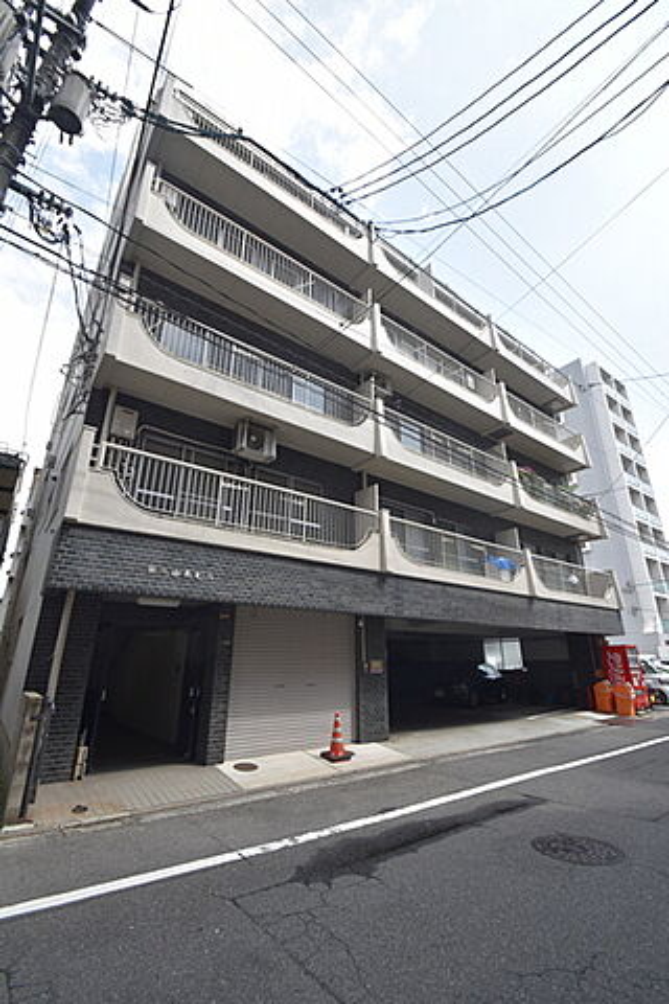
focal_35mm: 15
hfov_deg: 77.3
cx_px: 334
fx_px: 418
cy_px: 502
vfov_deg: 100.4
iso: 200
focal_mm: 10
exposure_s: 1/250
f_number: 7.1
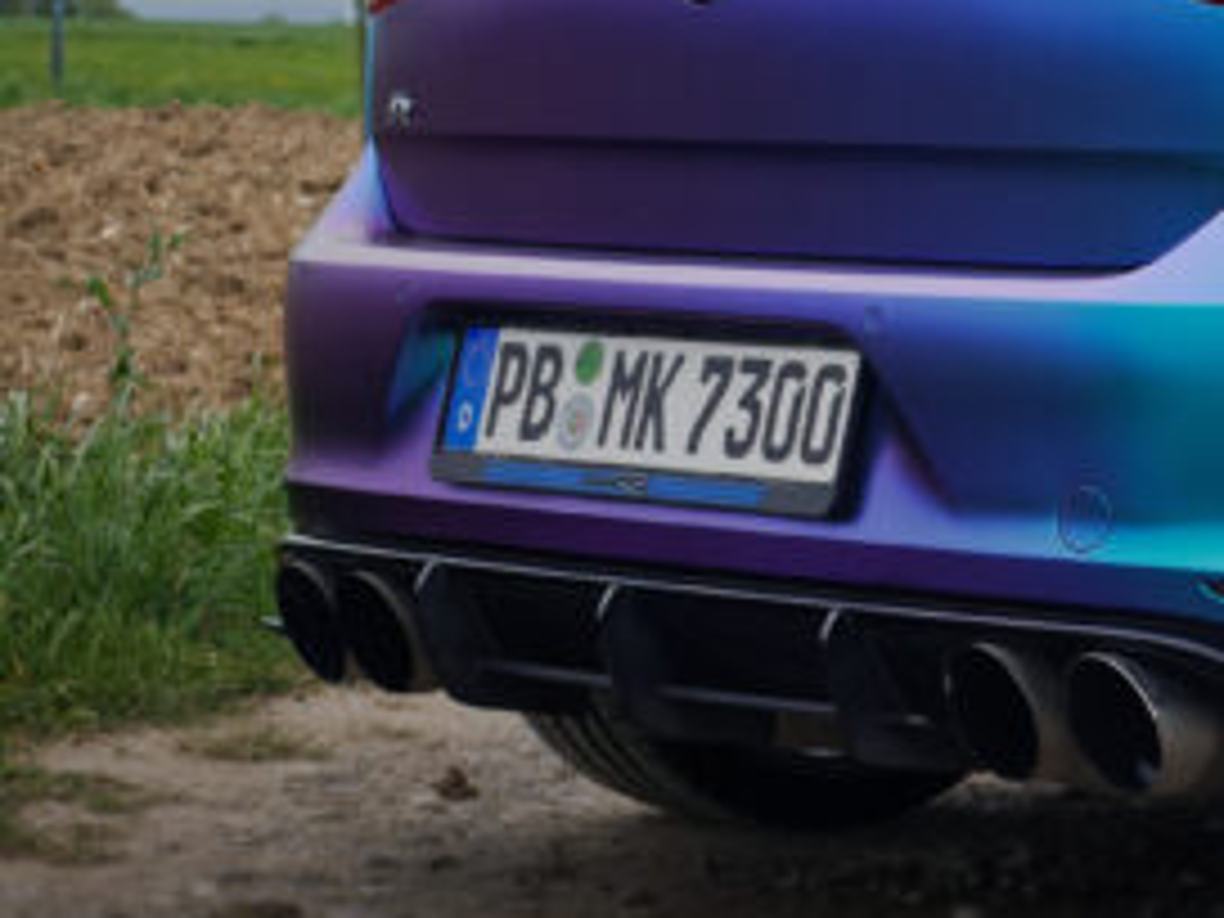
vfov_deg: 10.1
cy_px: -200
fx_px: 5127
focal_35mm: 145
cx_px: 1872
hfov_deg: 12.9
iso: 1250
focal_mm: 27
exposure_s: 1/50
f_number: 5.6
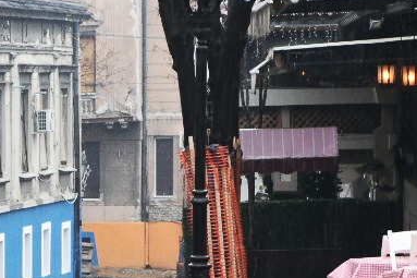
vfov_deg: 4.6
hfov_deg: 6.8
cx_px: -328
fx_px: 3427
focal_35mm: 296
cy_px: 280
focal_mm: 70
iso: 500
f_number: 4.5
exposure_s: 1/100
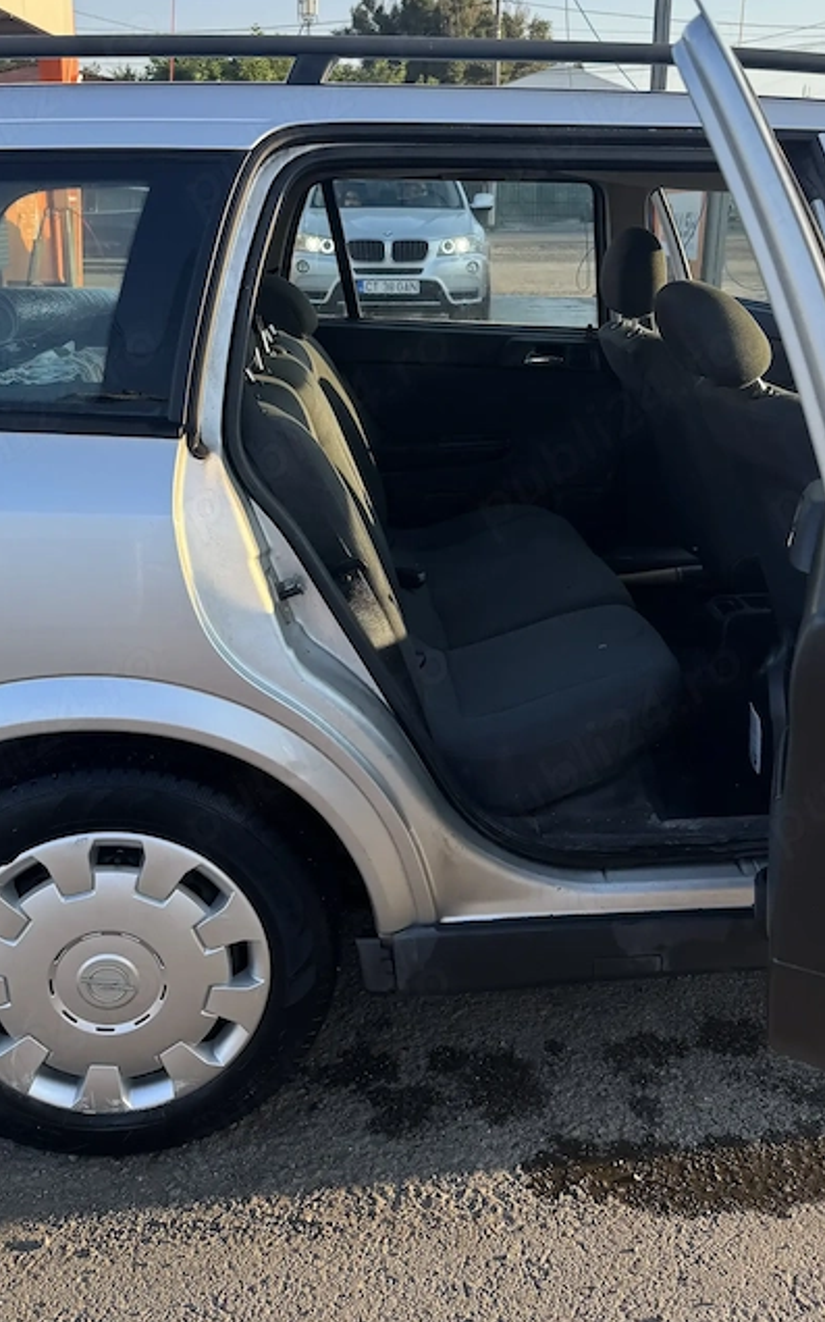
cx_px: 461
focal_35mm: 32
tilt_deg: -13.9
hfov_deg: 39.3
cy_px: 497
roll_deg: -1.5
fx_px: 1152
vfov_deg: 58.9
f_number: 1.78
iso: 80
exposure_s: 1/1112
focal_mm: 6.76
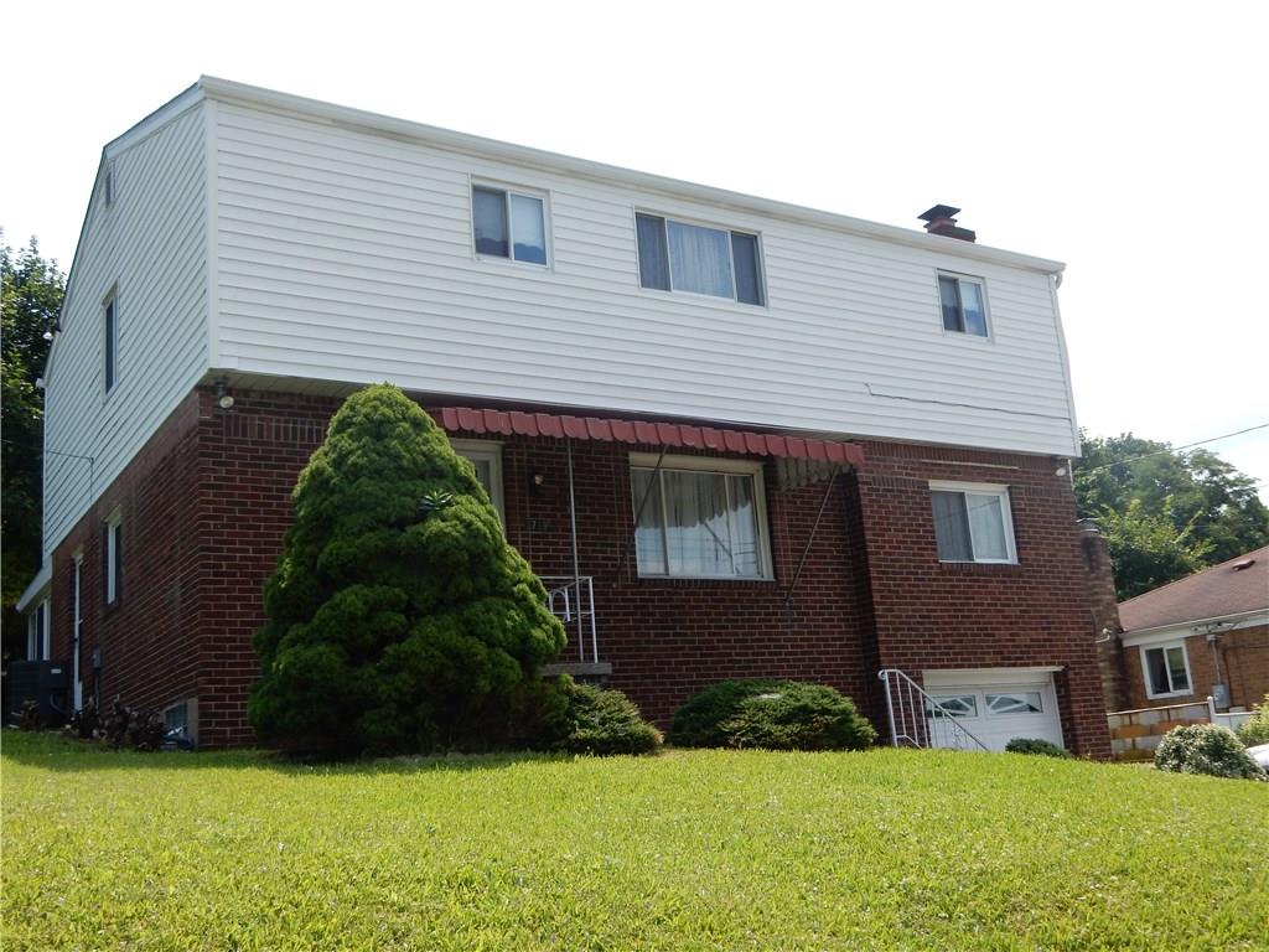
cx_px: 634
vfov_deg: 39.7
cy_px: 476
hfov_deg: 51.4
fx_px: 1320
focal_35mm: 36
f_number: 4
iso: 125
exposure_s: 1/800
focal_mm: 6.4
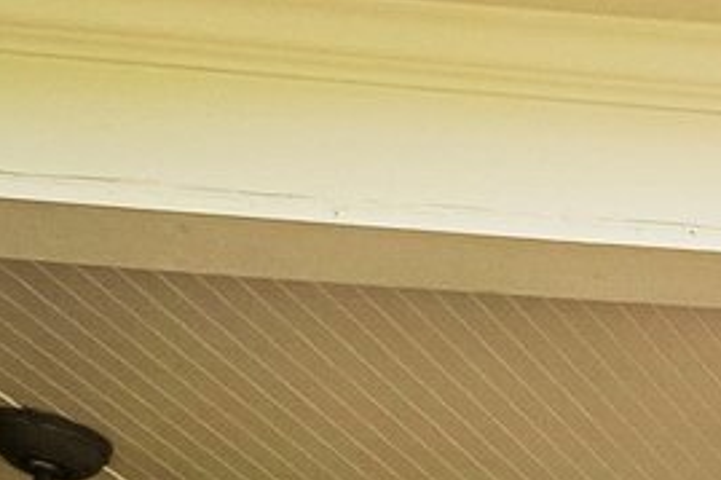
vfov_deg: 8.4
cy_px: 1656
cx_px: 2179
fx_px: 2442
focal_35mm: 122
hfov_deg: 10.9
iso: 800
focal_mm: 16
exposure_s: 1/200
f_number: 8
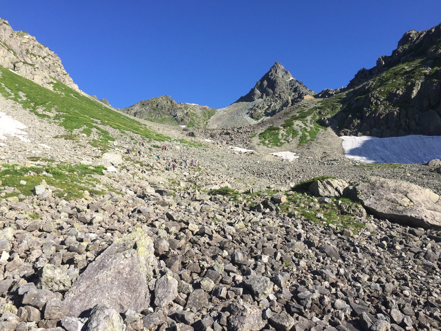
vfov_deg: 48.2
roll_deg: +0.5
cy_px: 166
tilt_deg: +16.0
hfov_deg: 61.7
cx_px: 220
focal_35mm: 29
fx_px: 369
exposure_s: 1/1364
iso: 32
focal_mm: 4.15
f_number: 2.2
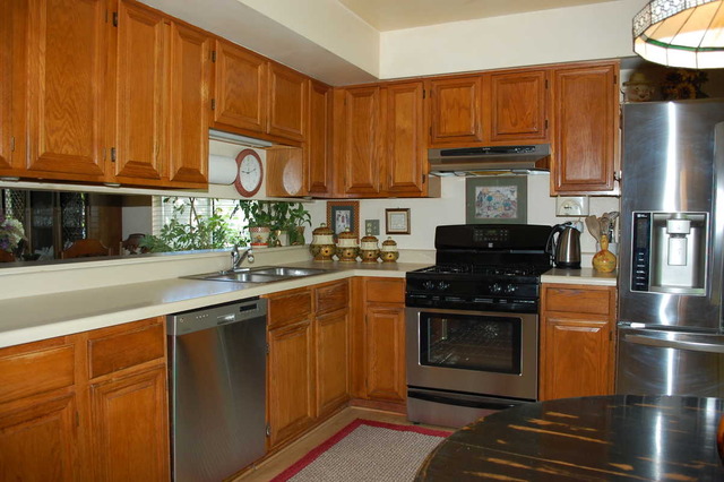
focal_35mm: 27
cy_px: 241
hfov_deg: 67.4
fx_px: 543
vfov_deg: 47.9
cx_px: 362
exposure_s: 1/60
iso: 400
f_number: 4
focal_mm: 18
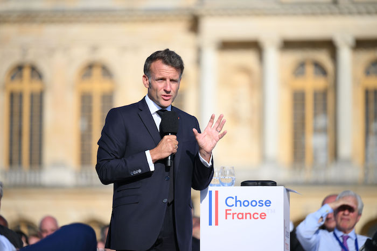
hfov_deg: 10.3
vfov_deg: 6.9
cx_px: 188
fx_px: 2095
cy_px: 126
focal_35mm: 200
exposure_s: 1/6400
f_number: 2.8
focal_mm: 200
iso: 320
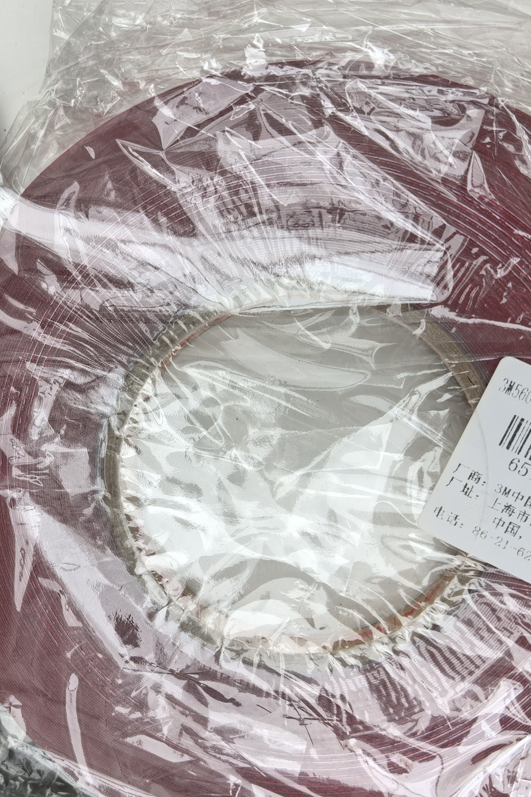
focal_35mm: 47
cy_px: 437
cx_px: 106
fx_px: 1040
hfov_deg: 28.1
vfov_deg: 41.9
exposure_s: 1/116
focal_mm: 6.98
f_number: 2
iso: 50
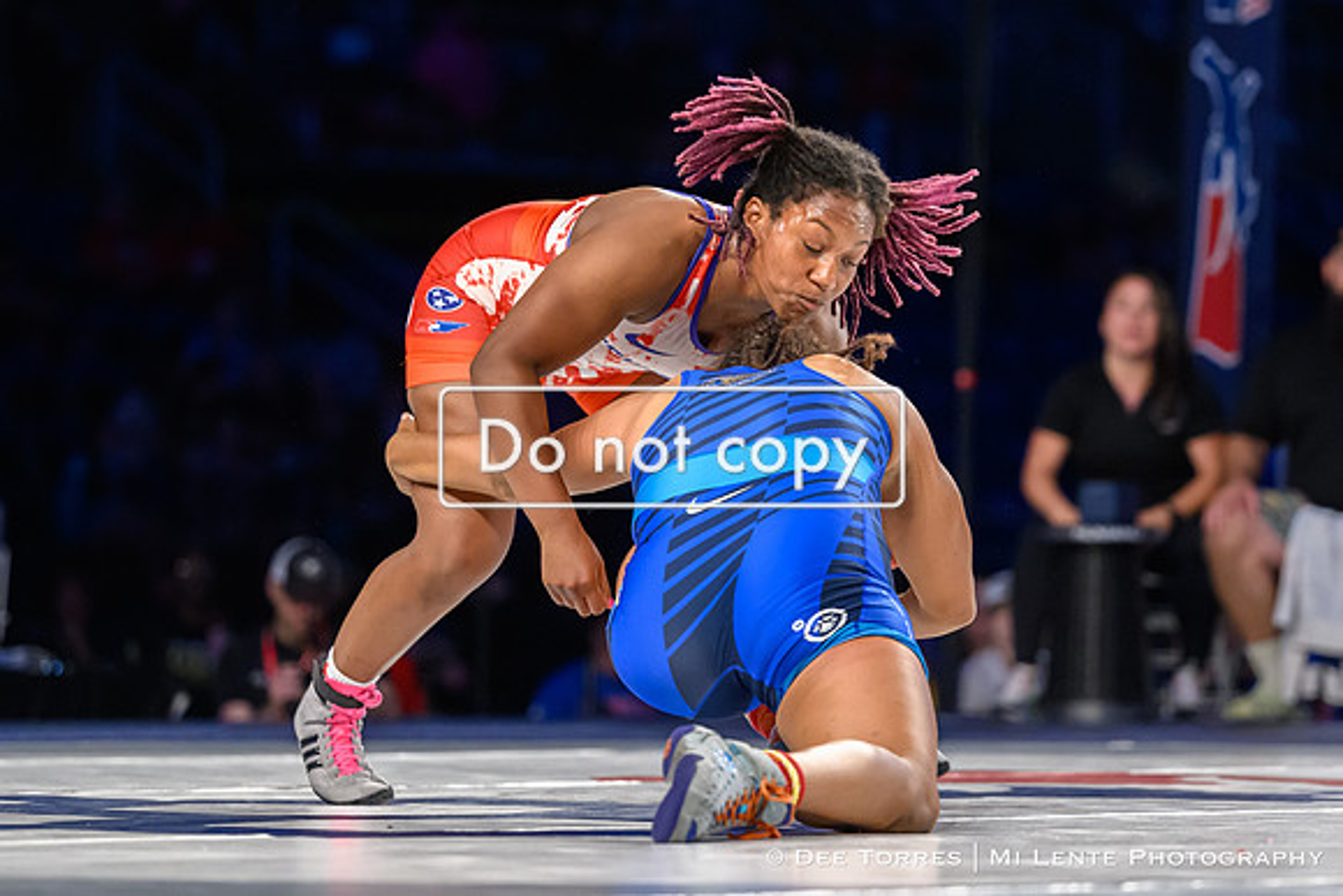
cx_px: 742
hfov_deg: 10.3
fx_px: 7432
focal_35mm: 199
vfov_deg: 6.9
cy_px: 329
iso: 4000
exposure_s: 1/800
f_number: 2.8
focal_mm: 135
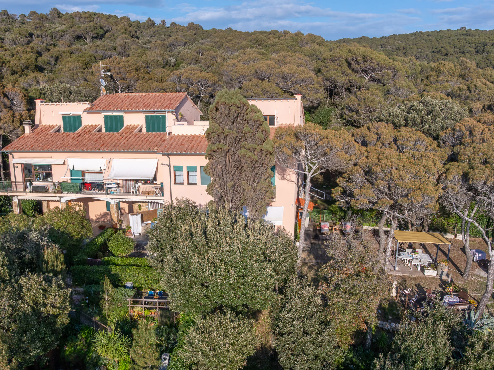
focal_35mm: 33
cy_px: 225
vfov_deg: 42.7
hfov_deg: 55.3
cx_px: 232
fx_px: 471
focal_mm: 12.29
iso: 100
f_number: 6.3
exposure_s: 1/640
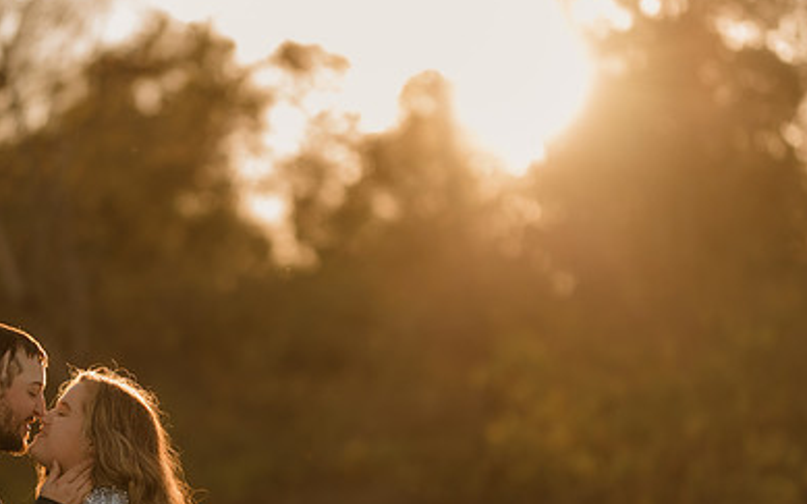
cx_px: 299
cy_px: 386
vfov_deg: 10.1
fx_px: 2837
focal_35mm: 129
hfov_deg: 16.2
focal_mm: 85
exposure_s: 1/1000
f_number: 1.4
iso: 50
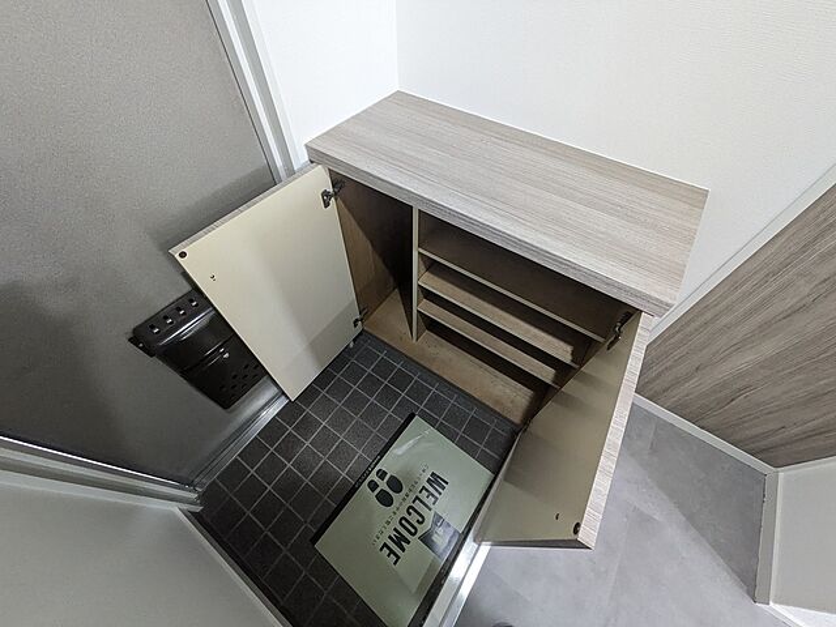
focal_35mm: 14
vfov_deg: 85.7
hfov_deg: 102.1
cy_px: 314
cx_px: 418
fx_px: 338
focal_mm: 1.83
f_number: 2.2
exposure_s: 1/40
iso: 538
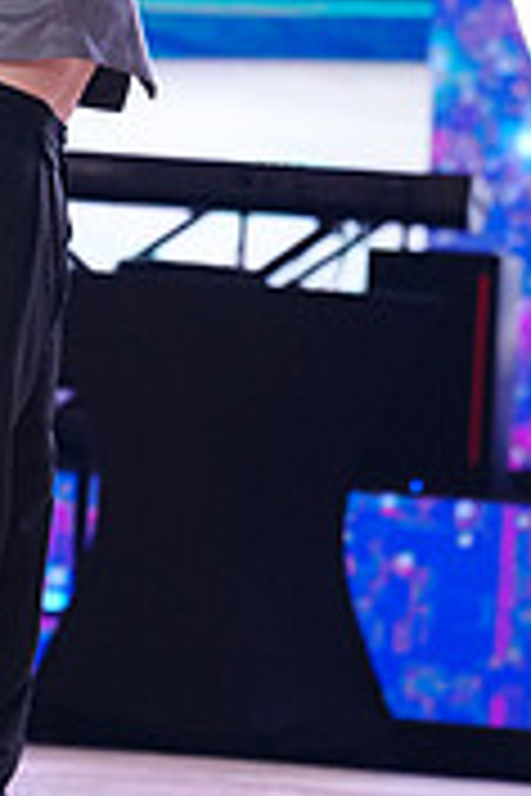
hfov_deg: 3.3
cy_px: -207
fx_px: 9336
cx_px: -61
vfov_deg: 4.9
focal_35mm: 422
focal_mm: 129
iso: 2000
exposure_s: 1/400
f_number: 2.8
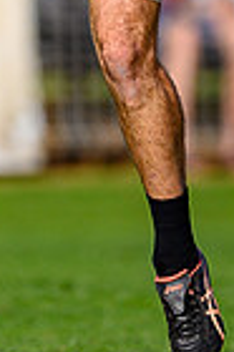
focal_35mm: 3540
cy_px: -34
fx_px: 34598
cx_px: -12
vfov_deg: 0.6
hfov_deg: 0.4
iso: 100
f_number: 4
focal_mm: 500
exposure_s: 1/1600
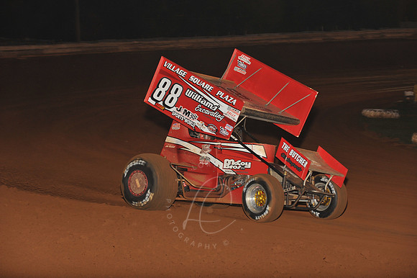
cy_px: 139
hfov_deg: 17.1
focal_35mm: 120
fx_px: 1389
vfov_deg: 11.4
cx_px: 208
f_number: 6.3
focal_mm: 120
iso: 800
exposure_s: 1/320
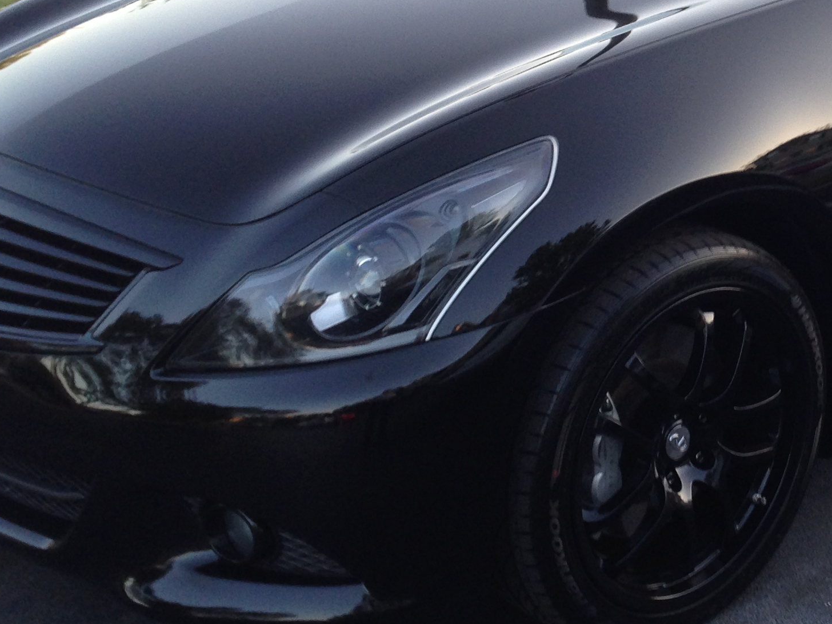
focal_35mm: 74
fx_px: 1779
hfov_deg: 25.6
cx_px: 733
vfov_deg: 19.8
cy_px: 183
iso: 64
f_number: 2.4
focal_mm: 4.12
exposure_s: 1/60
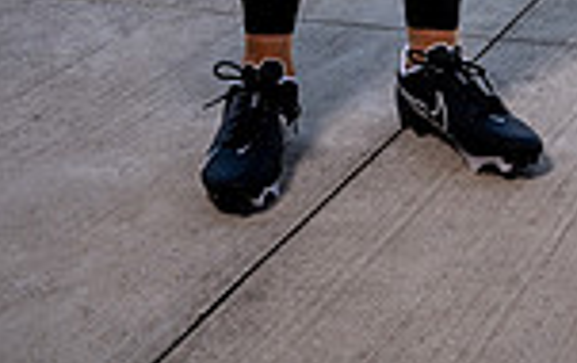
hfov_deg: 20.0
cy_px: -489
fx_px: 1623
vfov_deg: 10.9
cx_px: 447
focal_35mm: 103
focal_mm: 34
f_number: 8
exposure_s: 1/125
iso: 100
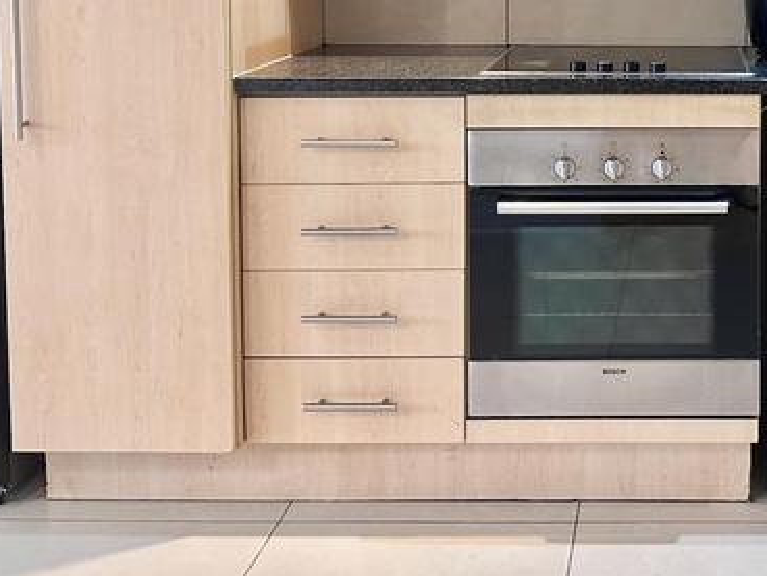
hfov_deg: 34.8
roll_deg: +0.6
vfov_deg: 26.6
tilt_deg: -4.1
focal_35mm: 52
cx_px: 684
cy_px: 8
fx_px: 1153
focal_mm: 6.86
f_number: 1.78
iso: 320
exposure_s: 1/50
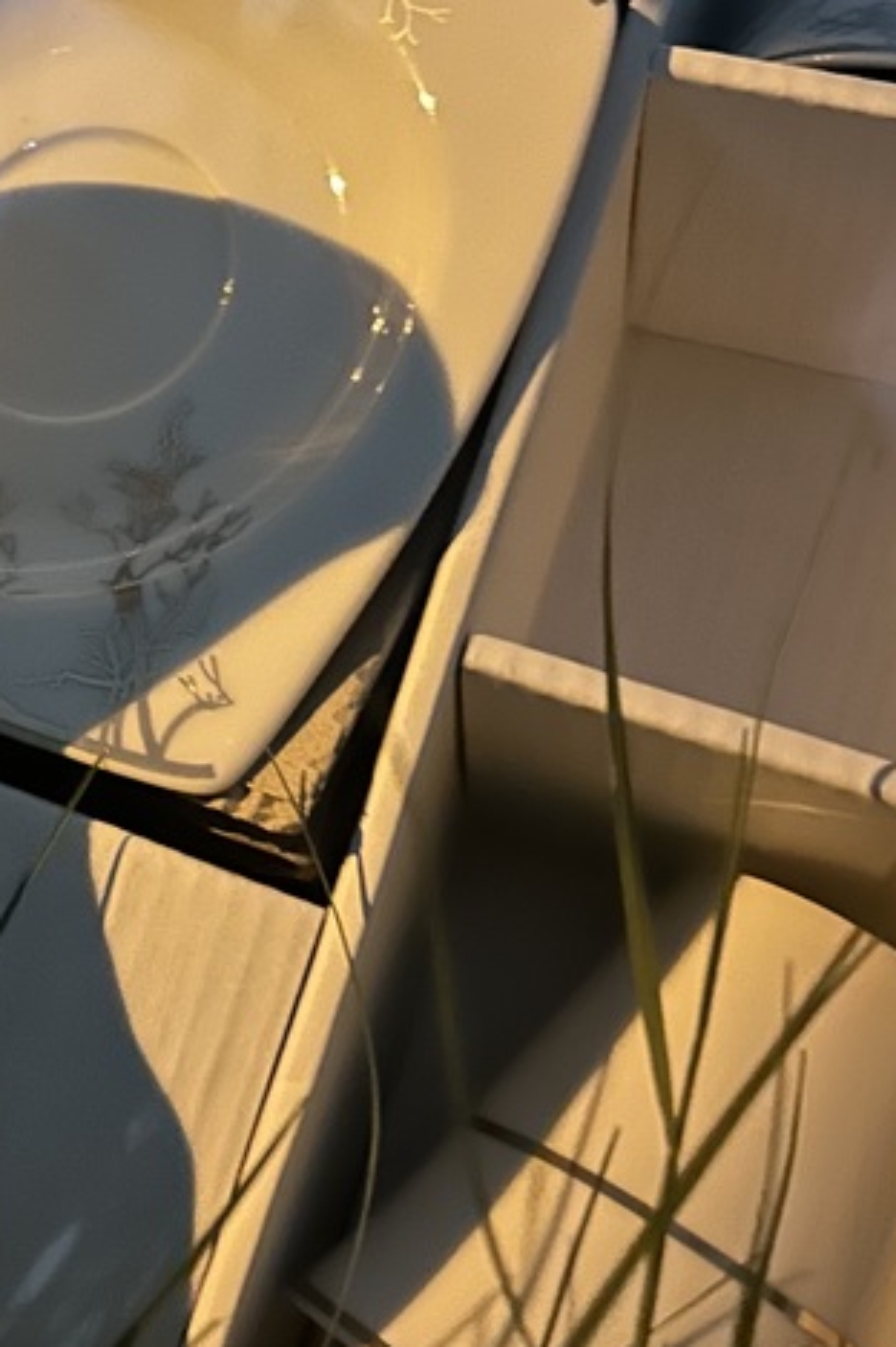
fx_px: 1832
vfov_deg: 39.4
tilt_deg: -60.6
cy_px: 356
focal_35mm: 49
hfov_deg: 26.0
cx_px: -9
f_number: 1.78
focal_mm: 6.86
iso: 1600
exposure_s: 1/17
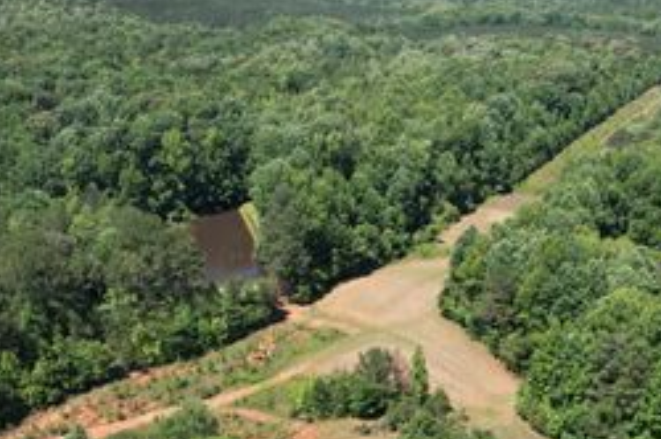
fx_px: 697
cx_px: 422
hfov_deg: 50.1
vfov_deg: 34.5
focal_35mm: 38
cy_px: 308
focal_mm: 8.38
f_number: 2.8
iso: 110
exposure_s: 1/1000
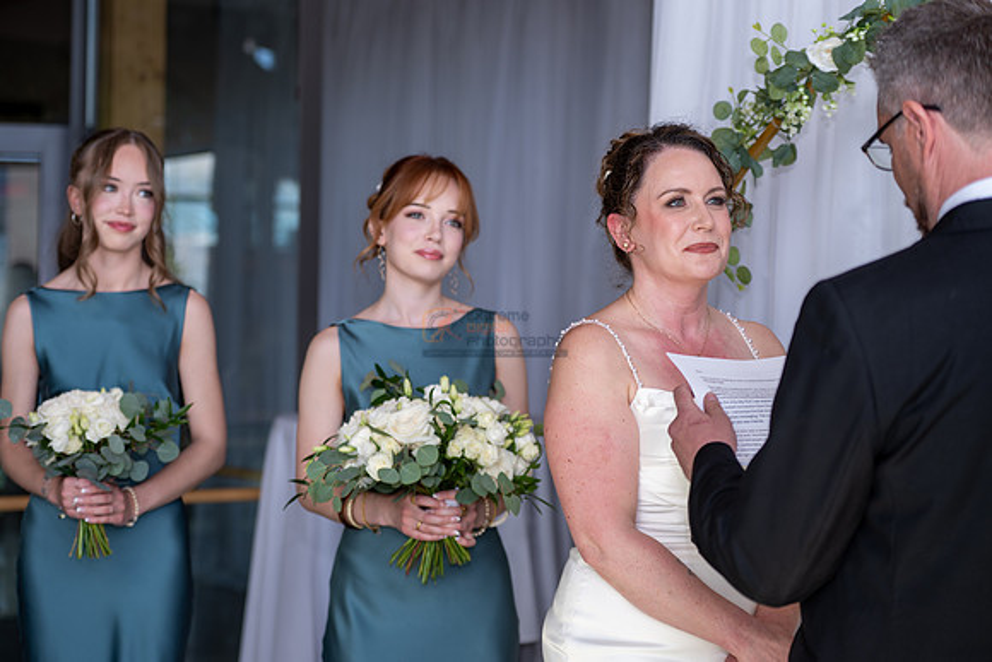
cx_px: 496
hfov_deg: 28.8
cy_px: 331
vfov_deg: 19.5
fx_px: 1929
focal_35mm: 70
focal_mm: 70
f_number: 3.2
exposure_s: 1/160
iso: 125
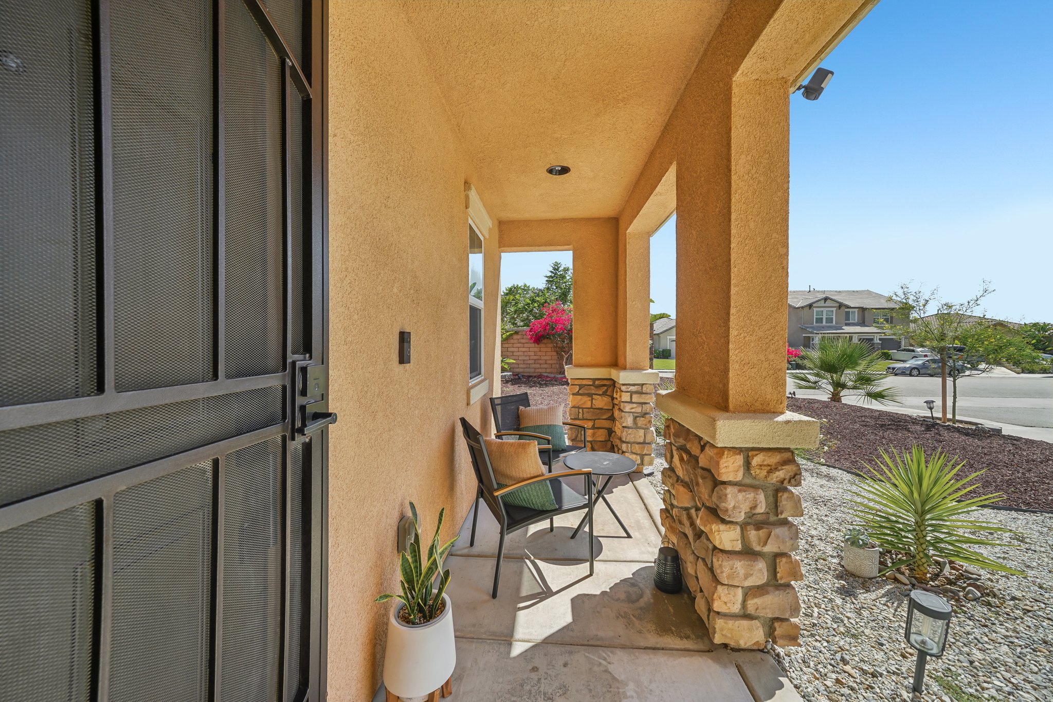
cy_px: 351
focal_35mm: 13
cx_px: 526
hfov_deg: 108.3
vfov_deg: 85.4
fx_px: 380
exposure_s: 1/100
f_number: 8
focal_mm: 13
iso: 100
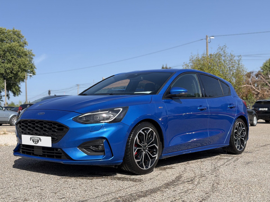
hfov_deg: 39.7
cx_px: 135
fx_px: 374
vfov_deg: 30.3
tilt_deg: +2.9
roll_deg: +3.2
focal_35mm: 48
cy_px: 101
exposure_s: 1/2415
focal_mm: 6.76
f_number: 1.78
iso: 100
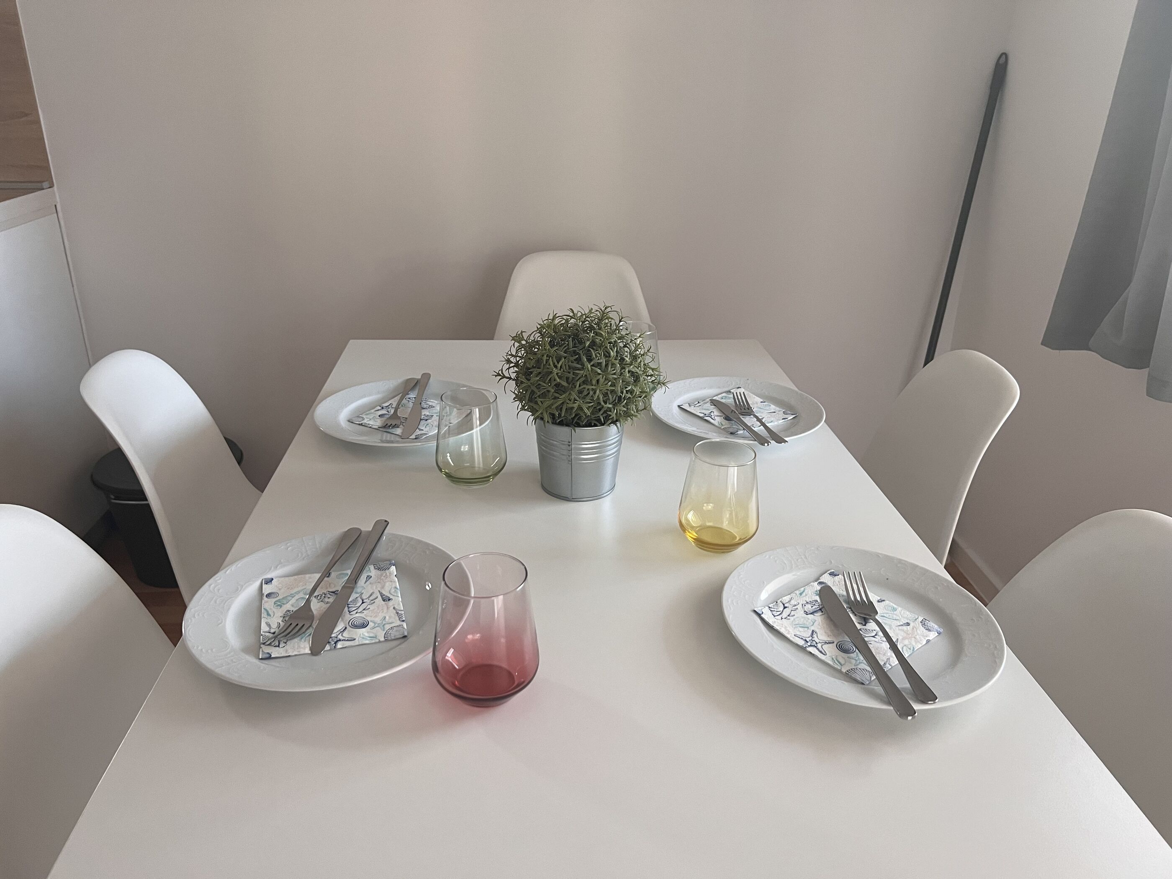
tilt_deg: -23.7
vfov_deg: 53.1
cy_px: 440
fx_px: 880
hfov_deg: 67.3
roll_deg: -1.2
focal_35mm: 26
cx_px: 586
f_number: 1.5
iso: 125
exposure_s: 1/84
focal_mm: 5.7
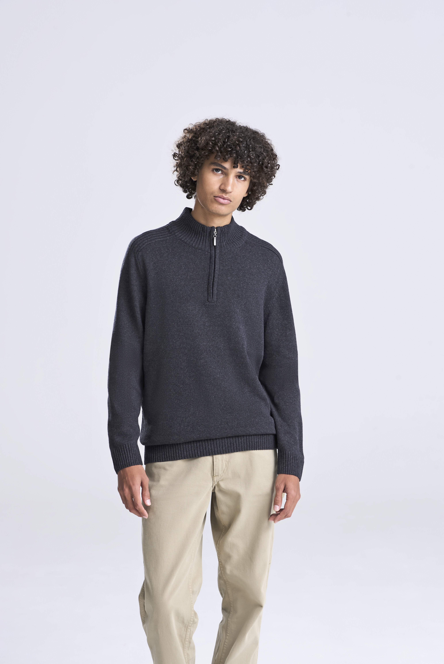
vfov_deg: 20.0
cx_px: 222
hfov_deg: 13.4
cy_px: 332
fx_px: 1885
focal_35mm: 102
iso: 400
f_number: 10
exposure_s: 1/160
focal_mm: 102
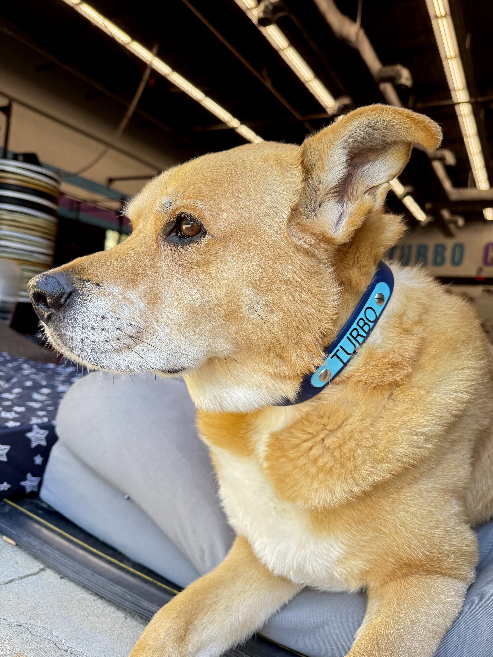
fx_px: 456
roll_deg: -4.6
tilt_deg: -1.6
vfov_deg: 71.6
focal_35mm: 24
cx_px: 246
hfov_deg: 56.8
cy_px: 328
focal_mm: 6.76
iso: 160
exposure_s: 1/225
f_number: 1.78
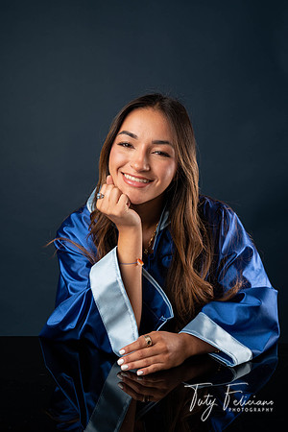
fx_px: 600
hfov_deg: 27.0
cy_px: 216
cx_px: 144
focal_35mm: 50
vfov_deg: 39.6
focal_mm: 50
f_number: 5.6
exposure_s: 1/100
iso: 200
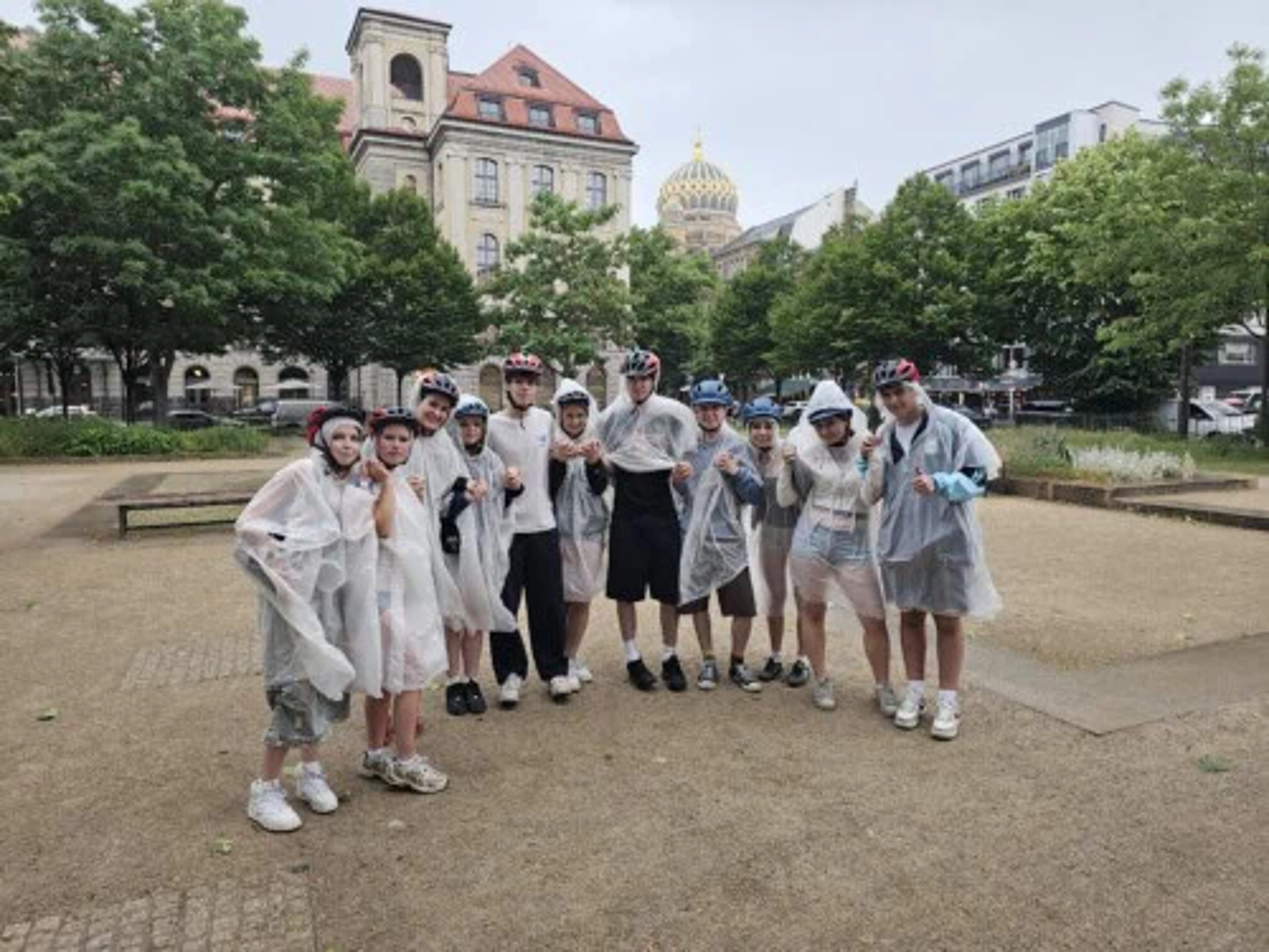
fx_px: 843
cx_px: 634
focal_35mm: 23
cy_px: 476
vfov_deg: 58.9
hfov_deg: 73.9
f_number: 1.7
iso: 32
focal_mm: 6.3
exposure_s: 1/60
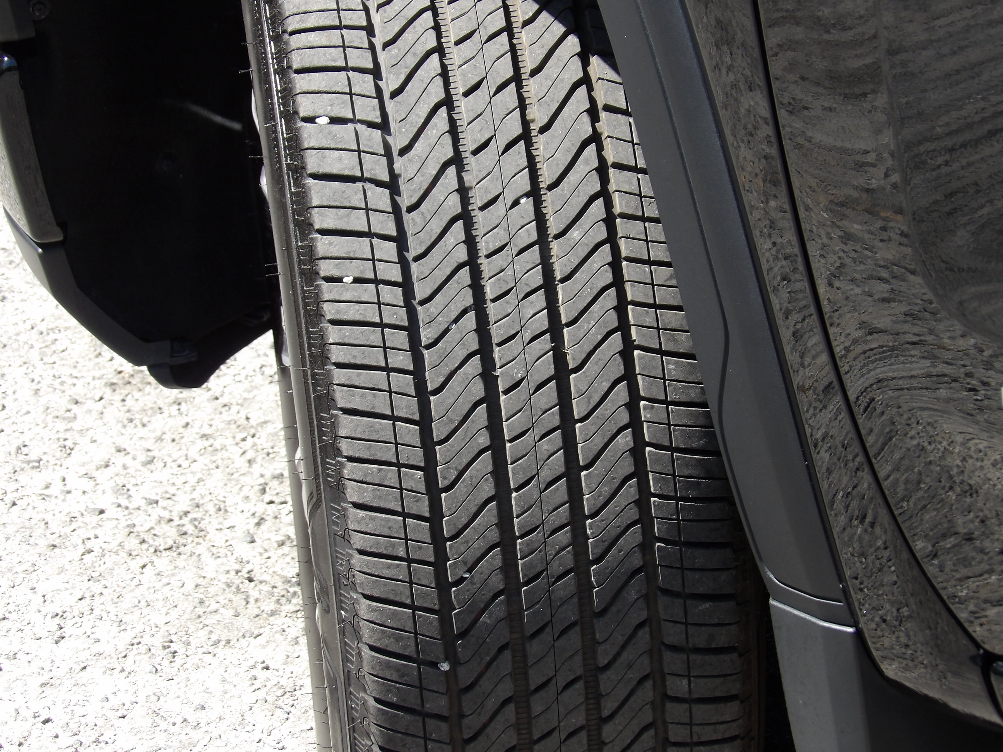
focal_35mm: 121
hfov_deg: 16.3
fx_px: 3506
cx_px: 502
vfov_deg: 12.2
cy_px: 376
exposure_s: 1/213
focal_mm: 21.7
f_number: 4.2
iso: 100
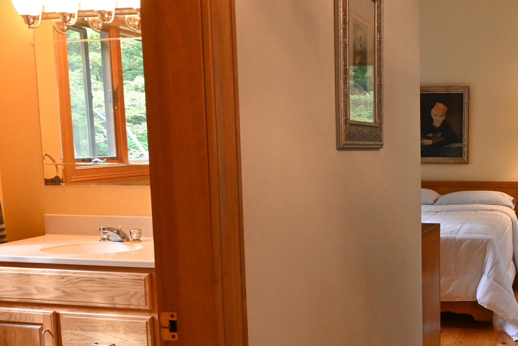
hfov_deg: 38.4
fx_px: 719
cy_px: 232
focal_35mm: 50
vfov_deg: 26.8
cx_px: 399
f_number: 7.1
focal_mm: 16
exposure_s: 1/50
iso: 2500
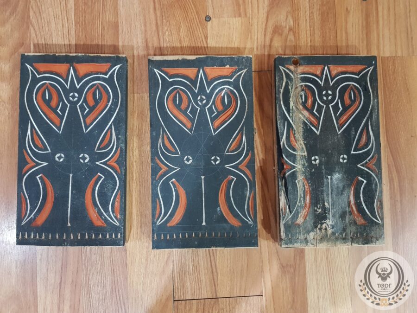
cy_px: 156
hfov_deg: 67.3
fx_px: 313
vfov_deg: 53.1
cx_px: 208
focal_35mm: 26
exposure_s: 1/10
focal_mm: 4.3
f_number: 1.7
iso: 250
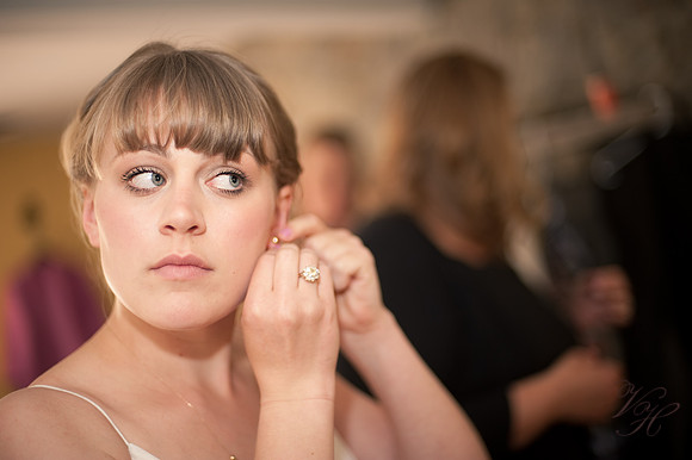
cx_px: 346
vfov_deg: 27.0
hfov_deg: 39.6
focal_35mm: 50
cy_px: 230
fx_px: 961
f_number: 1.4
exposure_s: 1/100
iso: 200
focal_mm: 50
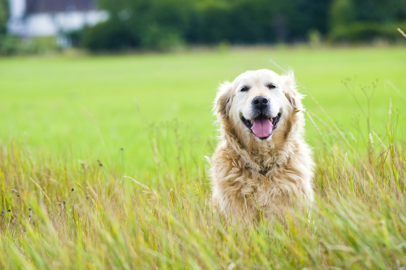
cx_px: 203
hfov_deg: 18.6
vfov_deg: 12.4
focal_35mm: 110
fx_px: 1240
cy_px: 135
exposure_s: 1/1250
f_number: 4
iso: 400
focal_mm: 110
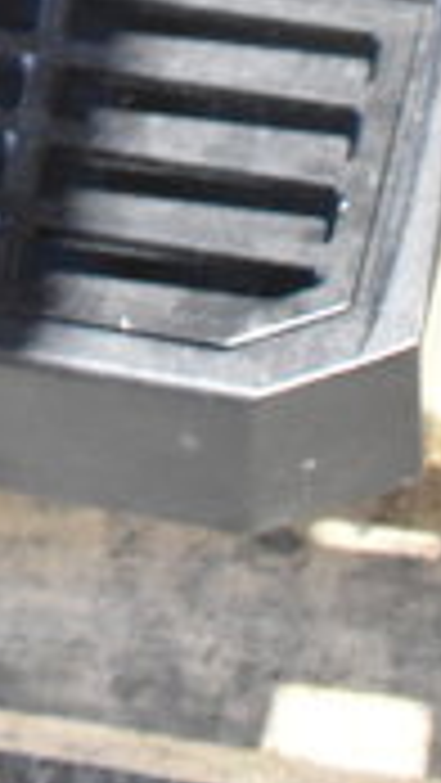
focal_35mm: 182
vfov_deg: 10.2
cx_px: -436
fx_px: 3780
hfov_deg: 6.5
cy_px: -1118
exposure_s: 1/40
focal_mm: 22
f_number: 3.8
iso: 3200
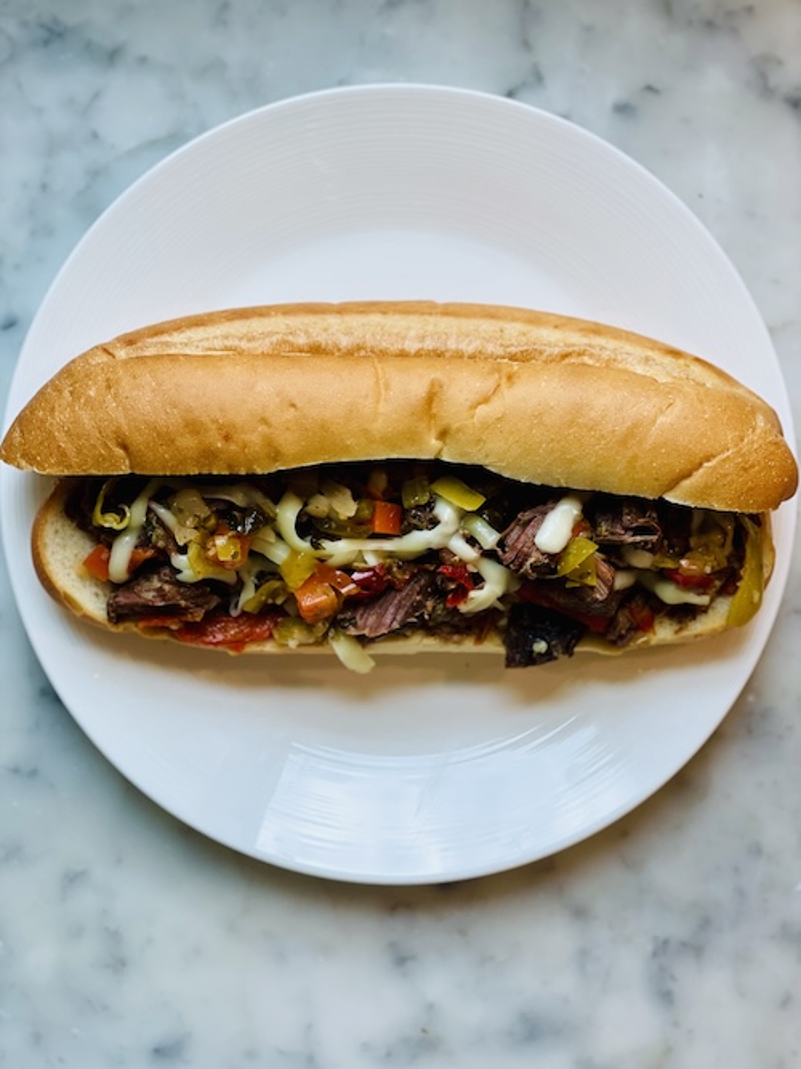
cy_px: 534
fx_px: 1605
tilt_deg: -88.1
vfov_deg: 36.8
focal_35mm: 52
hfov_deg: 28.0
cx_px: 400
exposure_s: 1/120
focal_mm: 6
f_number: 2
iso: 50
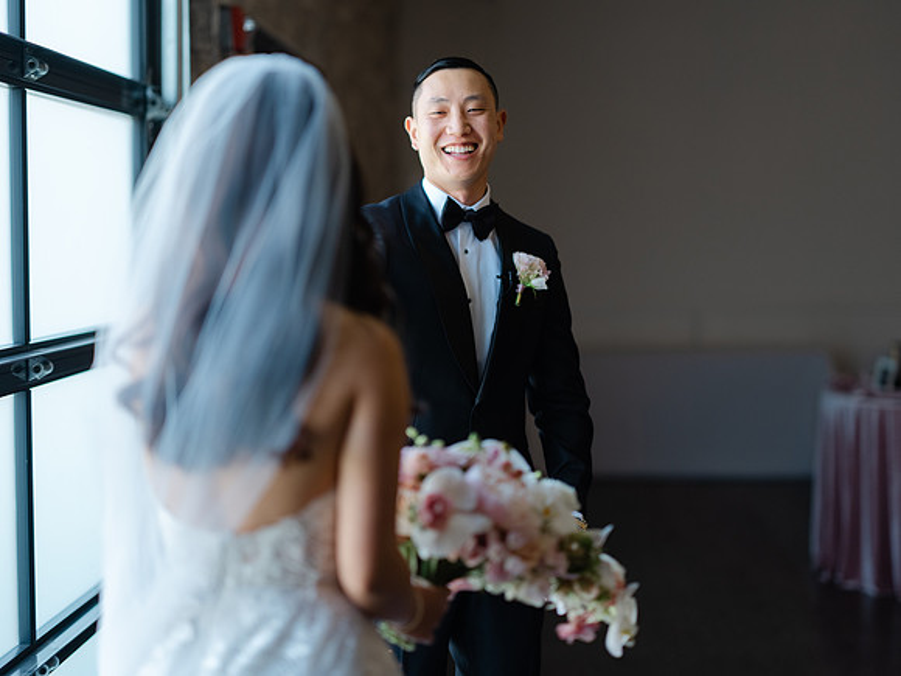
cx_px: 451
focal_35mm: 69
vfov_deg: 21.2
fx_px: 1807
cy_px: 310
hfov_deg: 28.0
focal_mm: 80
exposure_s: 1/1000
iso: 1600
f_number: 1.7
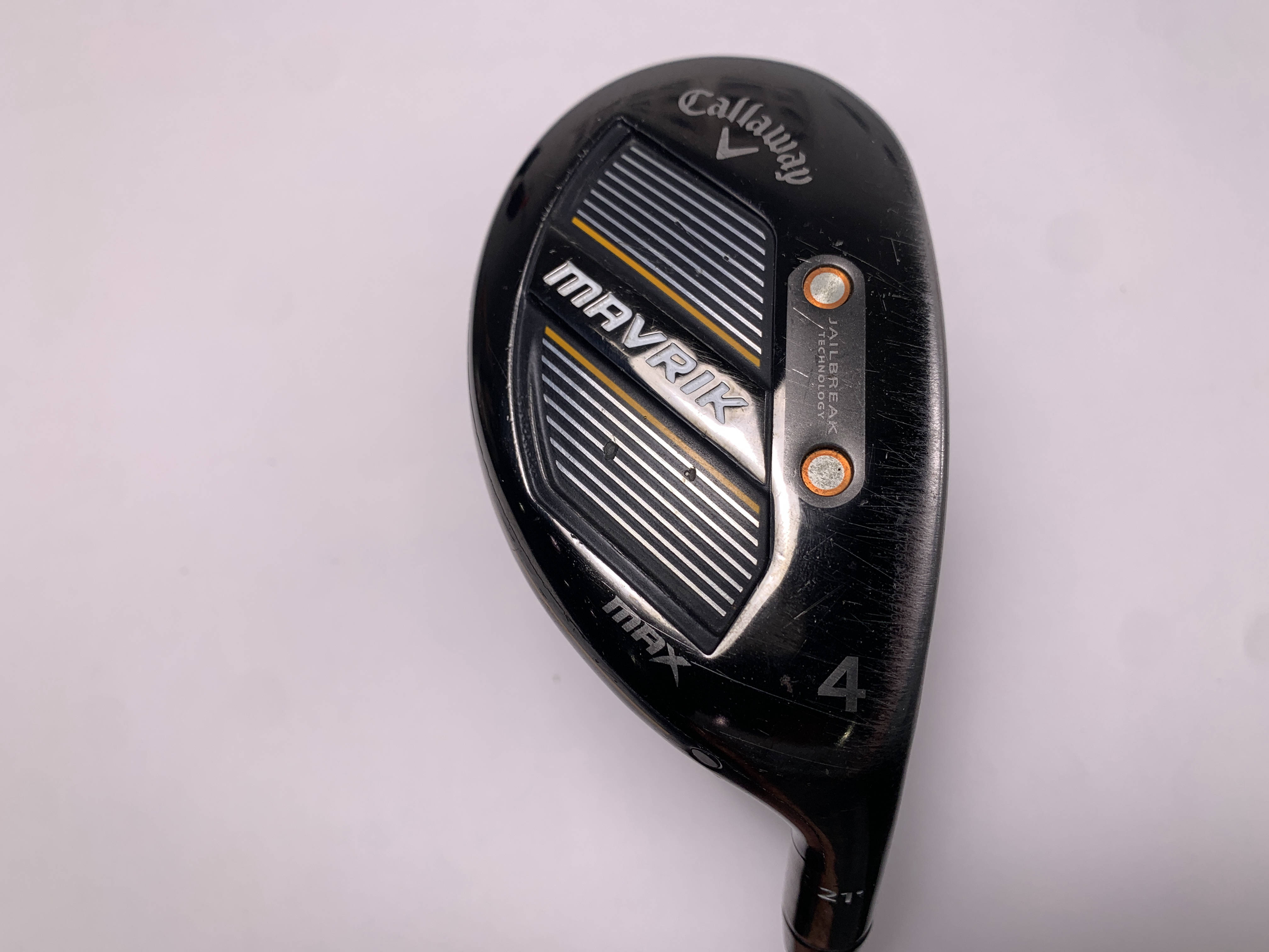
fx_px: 953
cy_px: 476
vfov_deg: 53.1
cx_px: 634
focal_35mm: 26
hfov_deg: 67.3
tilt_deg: -70.1
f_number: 1.8
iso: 25
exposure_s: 1/413
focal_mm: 4.25
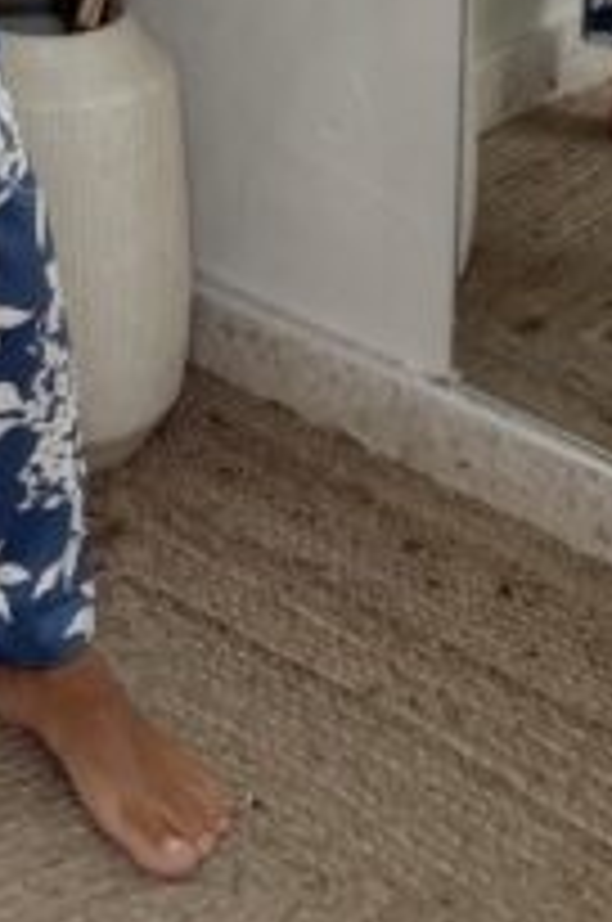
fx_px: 3121
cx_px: -320
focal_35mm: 122
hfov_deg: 10.8
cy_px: -792
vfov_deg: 14.5
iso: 100
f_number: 1.9
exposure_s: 1/50
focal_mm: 2.71
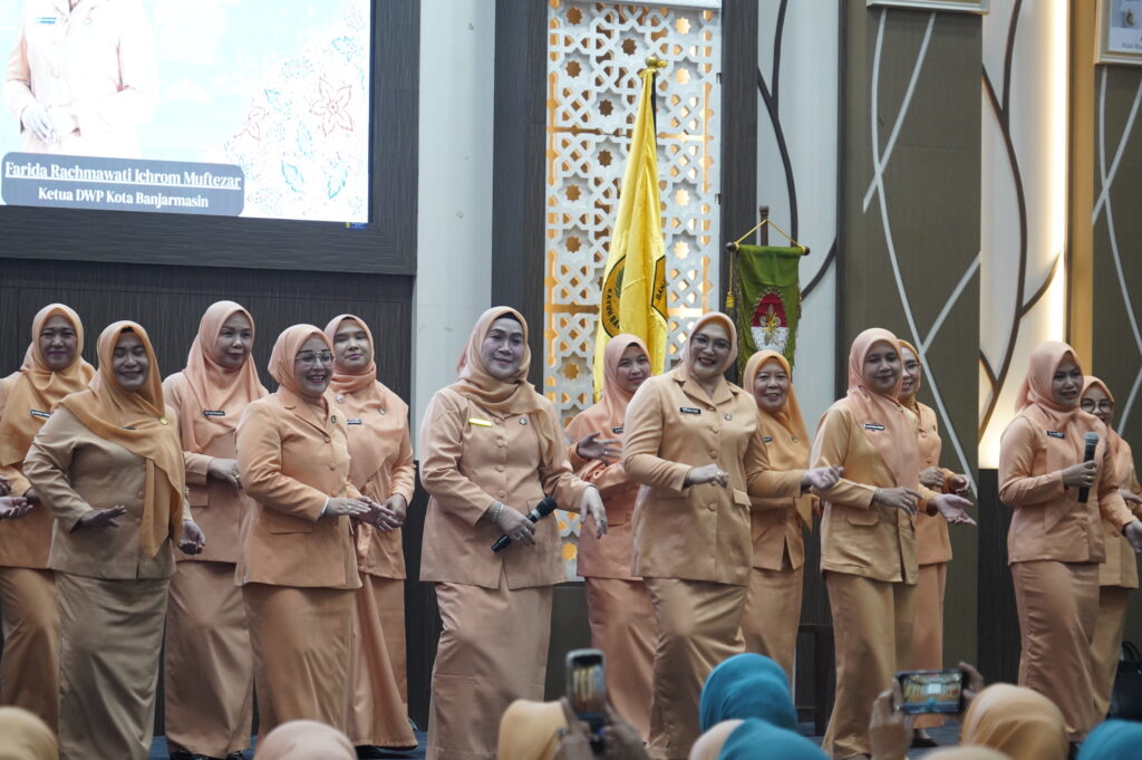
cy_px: 380
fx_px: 3740
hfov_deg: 17.4
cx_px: 571
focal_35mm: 118
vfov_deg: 11.6
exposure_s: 1/100
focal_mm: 118
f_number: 6.3
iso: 5000
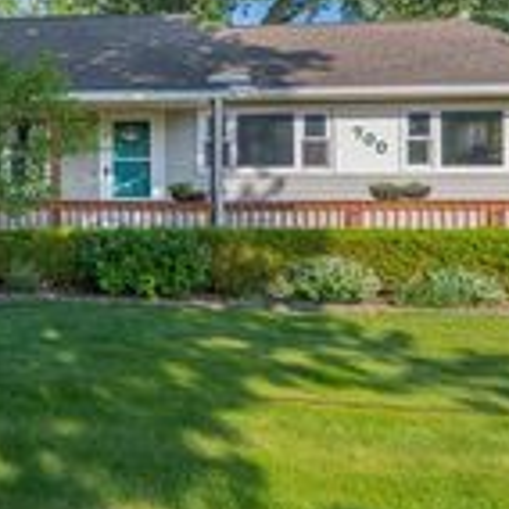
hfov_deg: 33.0
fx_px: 699
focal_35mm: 42
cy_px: 210
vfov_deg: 39.9
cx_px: -97
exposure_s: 1/160
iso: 100
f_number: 9
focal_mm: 14
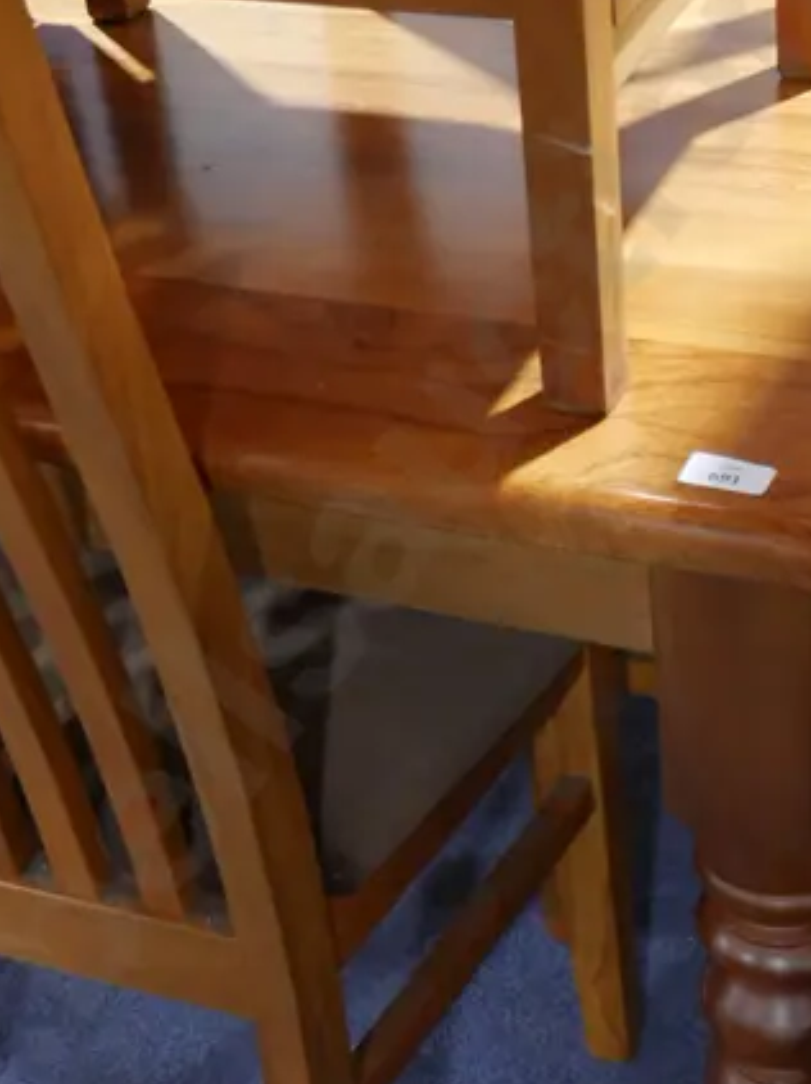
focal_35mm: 68
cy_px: 419
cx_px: 462
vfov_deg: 28.5
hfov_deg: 21.6
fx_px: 2126
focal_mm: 14
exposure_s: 1/60
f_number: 3.5
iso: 2000
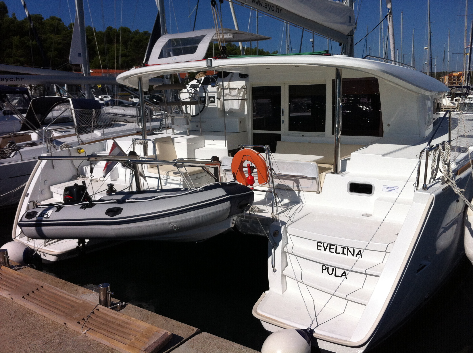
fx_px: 478
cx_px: 236
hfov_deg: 52.7
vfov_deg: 40.6
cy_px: 176
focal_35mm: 35
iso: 80
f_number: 2.8
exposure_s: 1/5027
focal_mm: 3.85
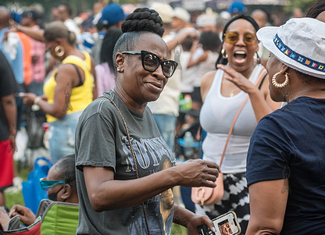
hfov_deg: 12.9
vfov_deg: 9.4
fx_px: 1437
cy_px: 146
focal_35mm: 155
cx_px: 144
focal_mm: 100
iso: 1000
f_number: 4.5
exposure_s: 1/250
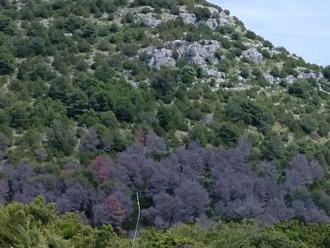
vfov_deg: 13.4
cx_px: -66
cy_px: 360
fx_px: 1002
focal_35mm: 105
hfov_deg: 17.8
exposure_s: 1/1169
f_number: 2.2
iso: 50
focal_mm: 4.75
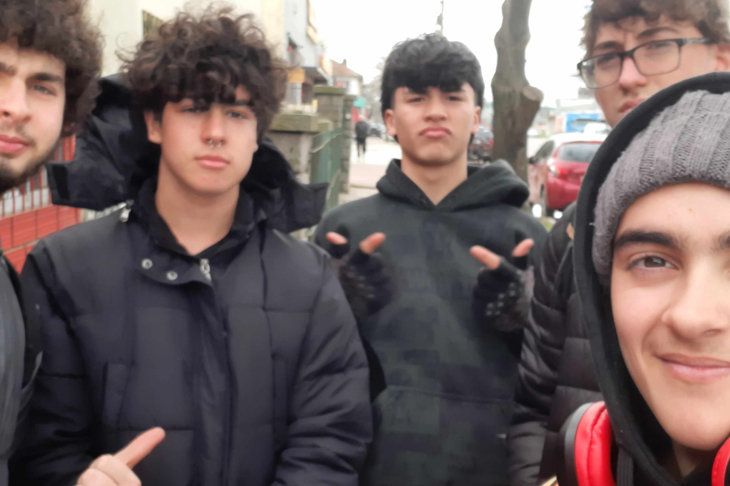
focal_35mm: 44
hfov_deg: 44.5
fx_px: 892
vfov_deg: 30.5
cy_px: 228
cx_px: 335
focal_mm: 3.75
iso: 50
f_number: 2
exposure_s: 1/100
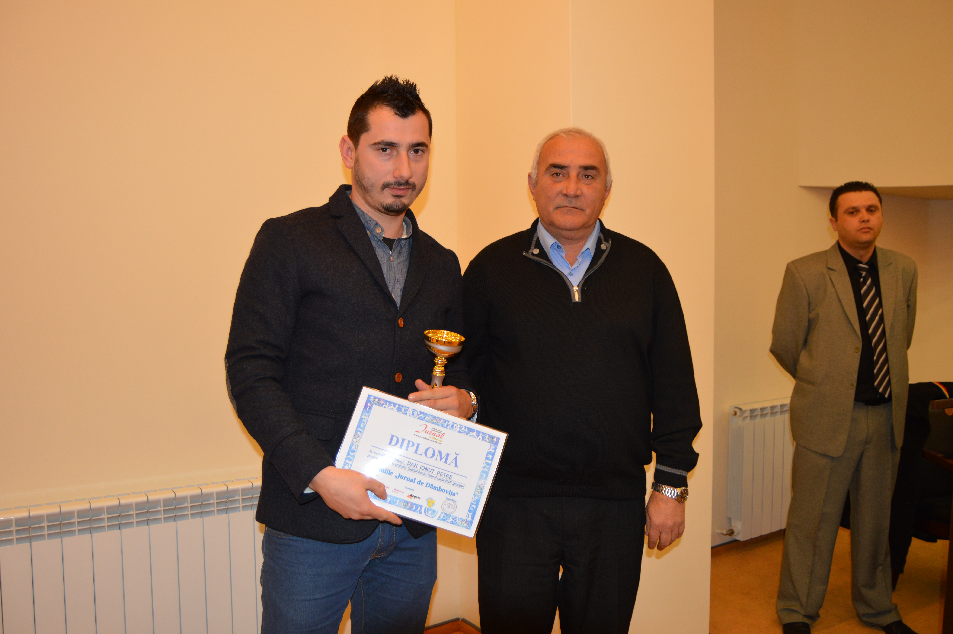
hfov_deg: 64.6
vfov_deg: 45.6
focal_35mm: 28
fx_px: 754
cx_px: 476
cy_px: 317
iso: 450
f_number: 3.5
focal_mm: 19
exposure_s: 1/60
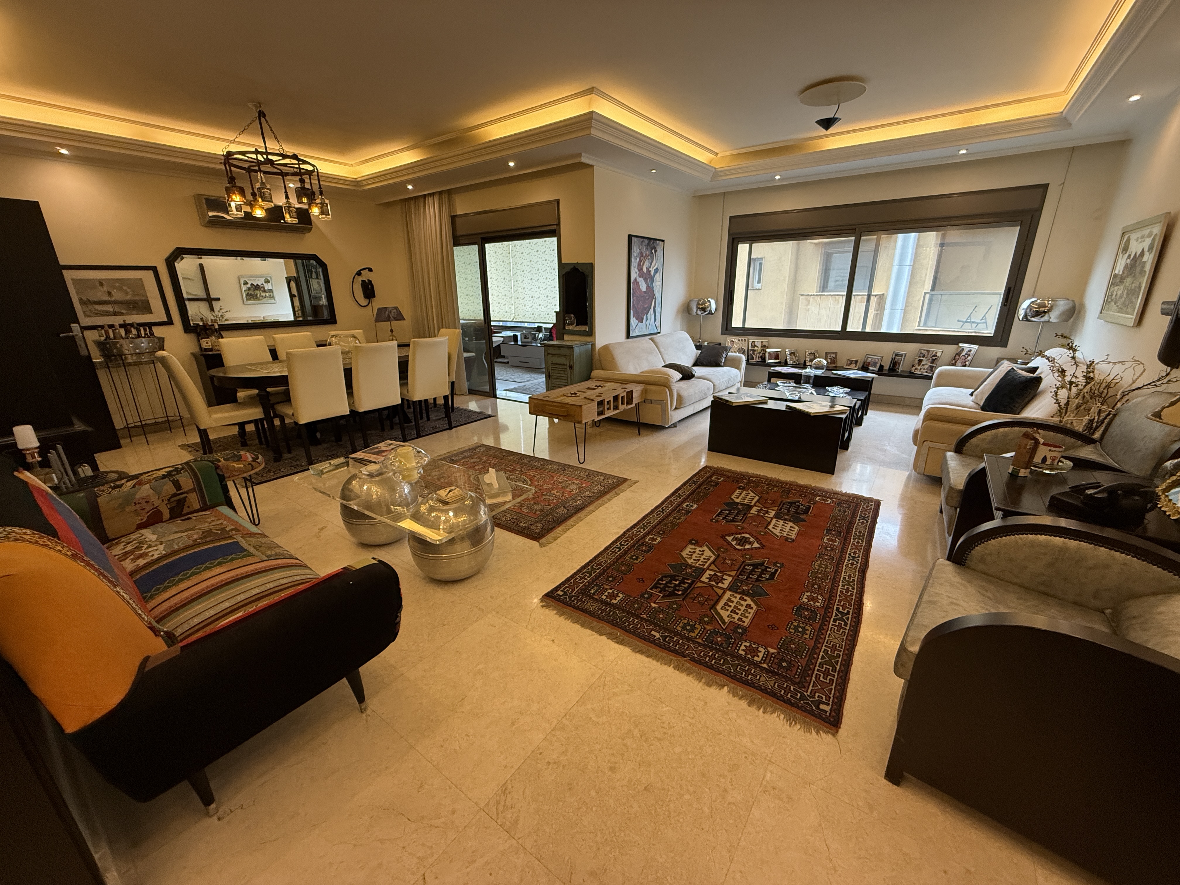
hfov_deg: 102.1
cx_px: 590
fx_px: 477
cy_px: 442
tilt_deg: -17.8
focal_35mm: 14
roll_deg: +1.0
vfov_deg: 85.7
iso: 320
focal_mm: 2.22
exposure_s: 1/100
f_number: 2.2
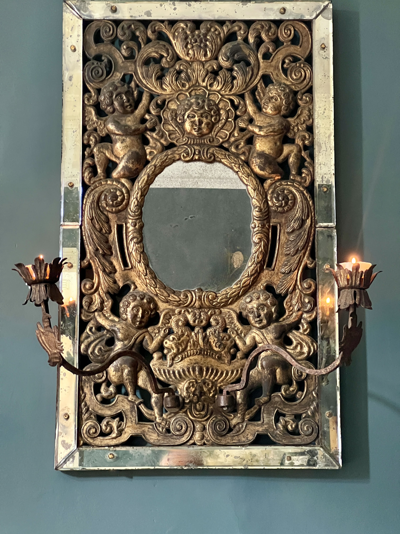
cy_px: 267
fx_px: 1186
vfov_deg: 25.3
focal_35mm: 77
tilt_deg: +8.7
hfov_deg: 19.1
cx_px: 200
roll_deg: +0.1
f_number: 2.8
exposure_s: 1/30
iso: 1250
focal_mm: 9
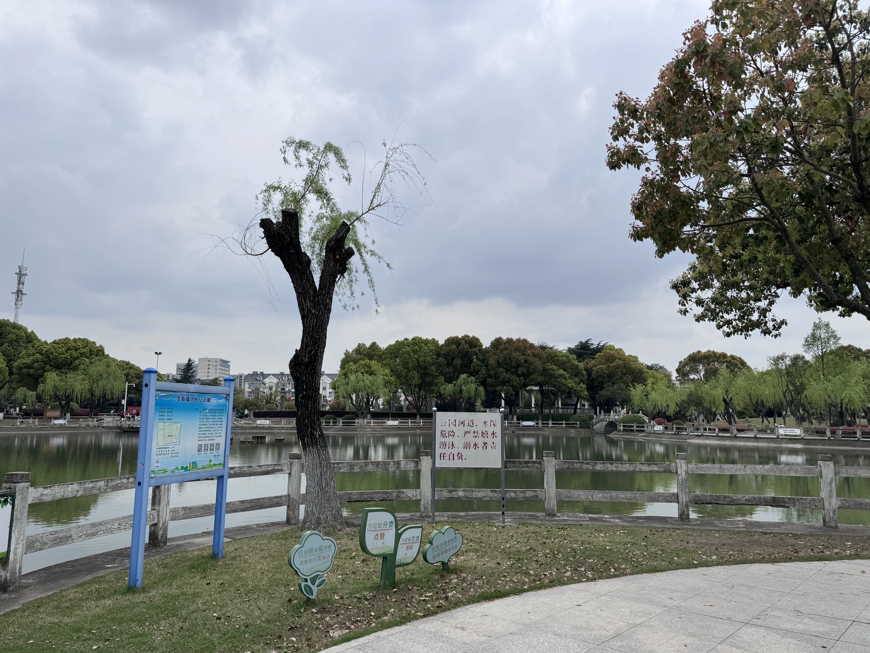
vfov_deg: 56.8
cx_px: 435
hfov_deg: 71.6
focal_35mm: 24
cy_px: 326
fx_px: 603
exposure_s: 1/4950
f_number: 1.78
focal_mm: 6.76
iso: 80
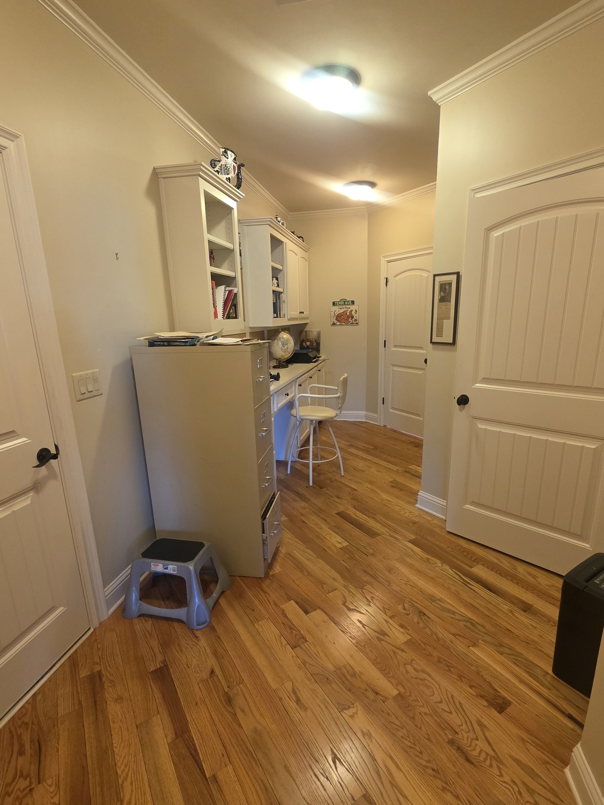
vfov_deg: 94.4
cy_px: 428
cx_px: 305
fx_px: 372
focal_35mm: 16
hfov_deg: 78.1
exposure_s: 1/60
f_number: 1.9
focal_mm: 2.2
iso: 400
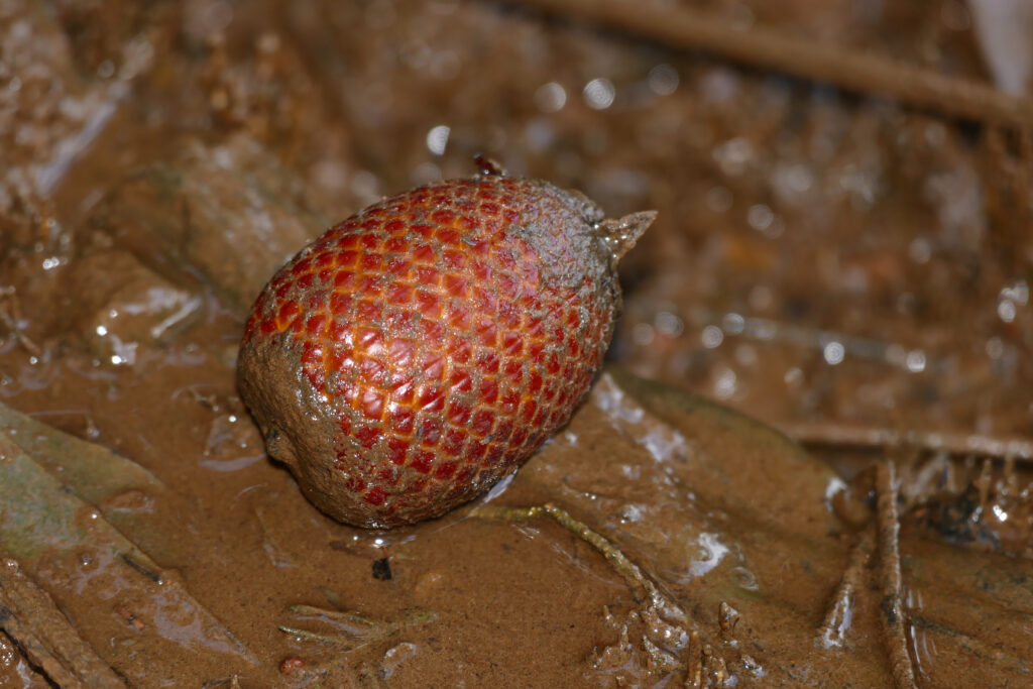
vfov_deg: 3.4
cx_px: 516
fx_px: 11479
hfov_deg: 5.2
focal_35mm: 400
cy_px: 344
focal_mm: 146
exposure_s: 1/160
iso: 125
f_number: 4
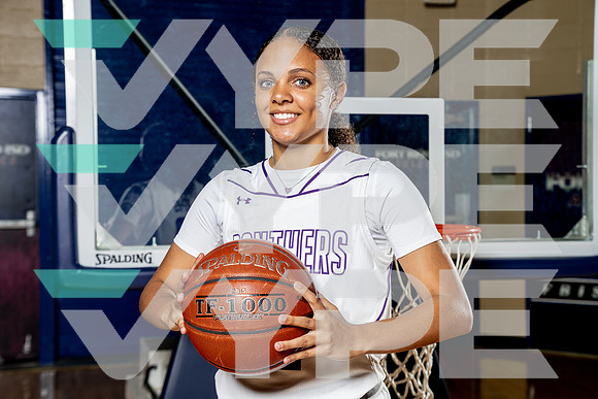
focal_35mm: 60
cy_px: 200
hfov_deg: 33.4
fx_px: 997
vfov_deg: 22.6
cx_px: 299
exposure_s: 1/250
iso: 400
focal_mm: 60
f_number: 5.6
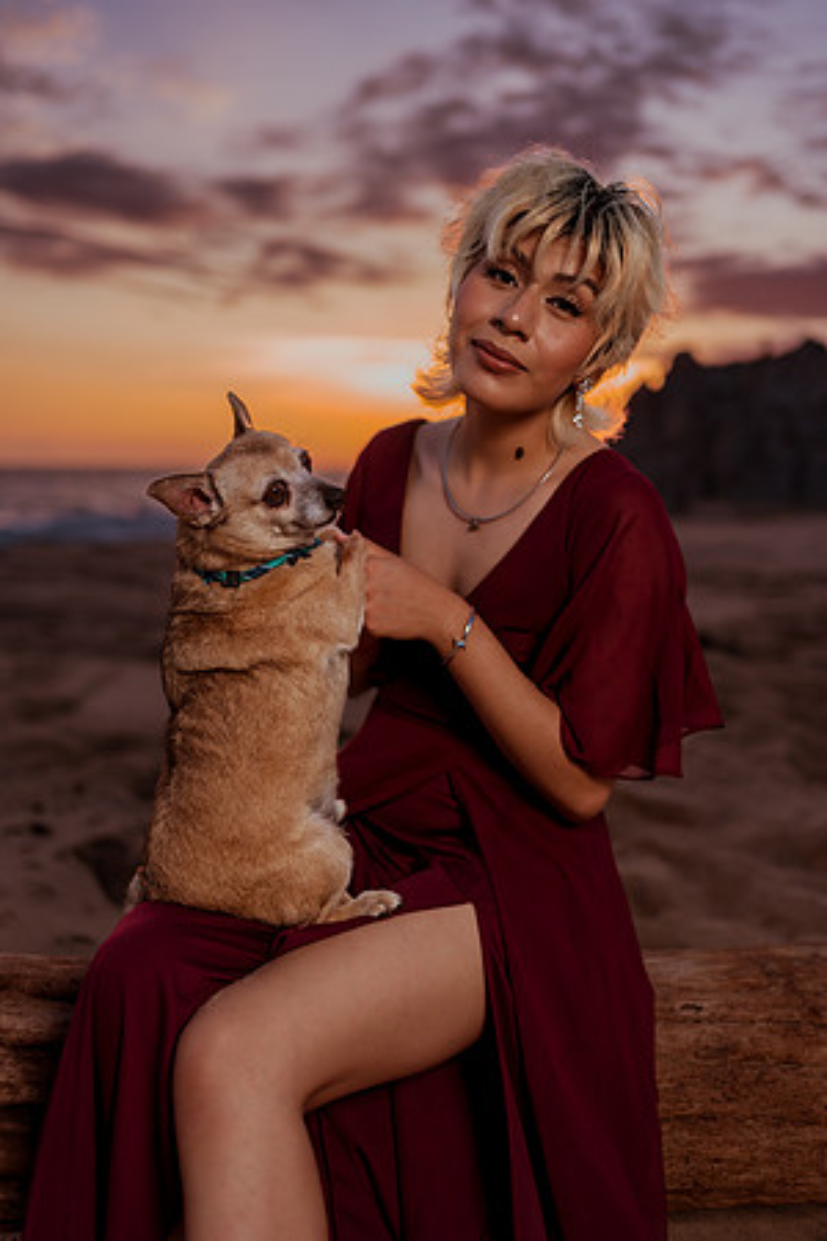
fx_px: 1206
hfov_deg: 37.9
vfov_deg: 54.4
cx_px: 414
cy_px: 620
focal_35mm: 35
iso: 50
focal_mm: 35
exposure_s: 1/500
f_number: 1.8
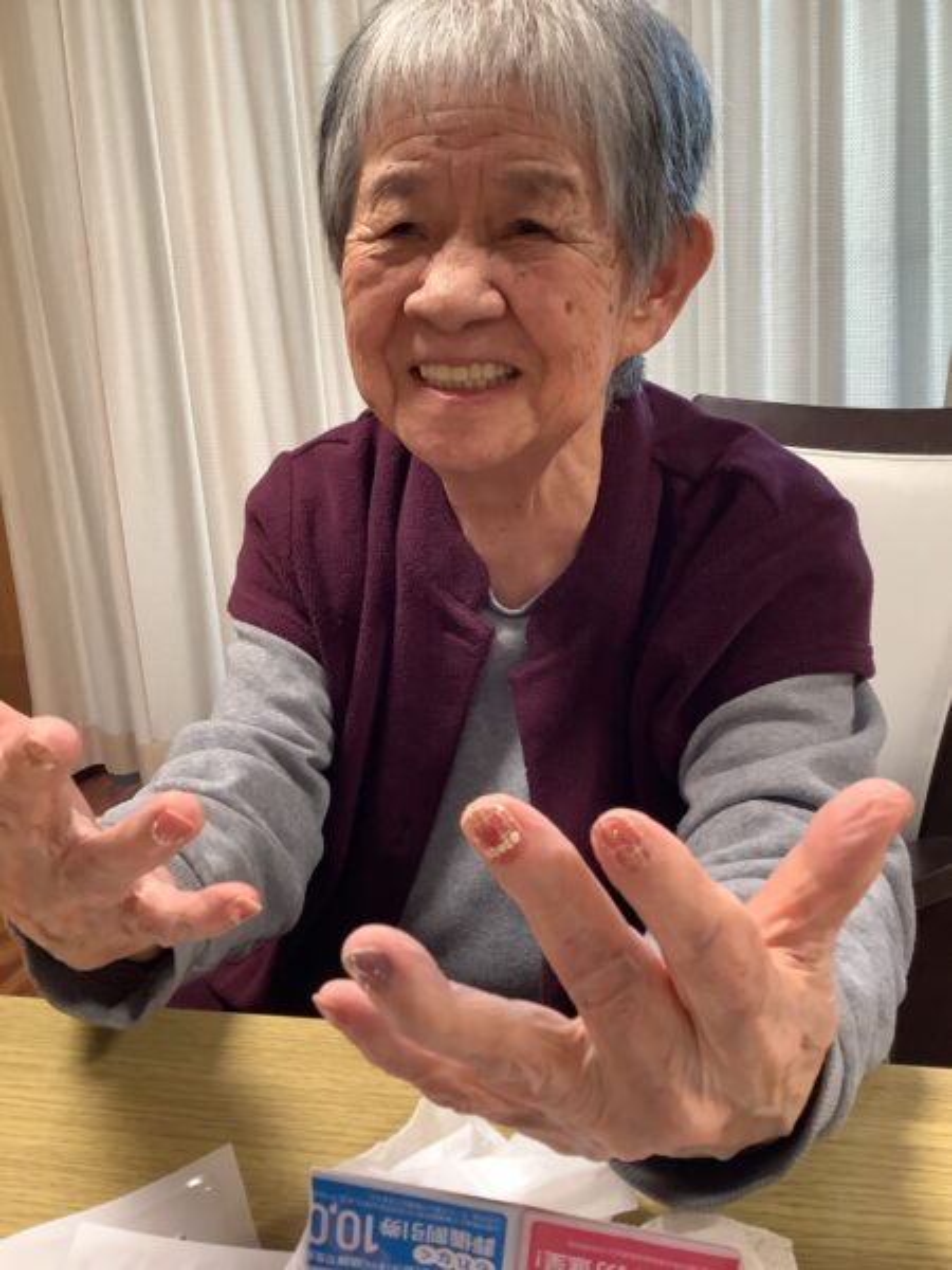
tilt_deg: -14.6
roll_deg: +1.6
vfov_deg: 58.4
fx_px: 1137
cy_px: 635
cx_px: 476
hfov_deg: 45.4
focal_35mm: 31
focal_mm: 3.3
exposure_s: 1/60
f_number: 2.4
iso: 320
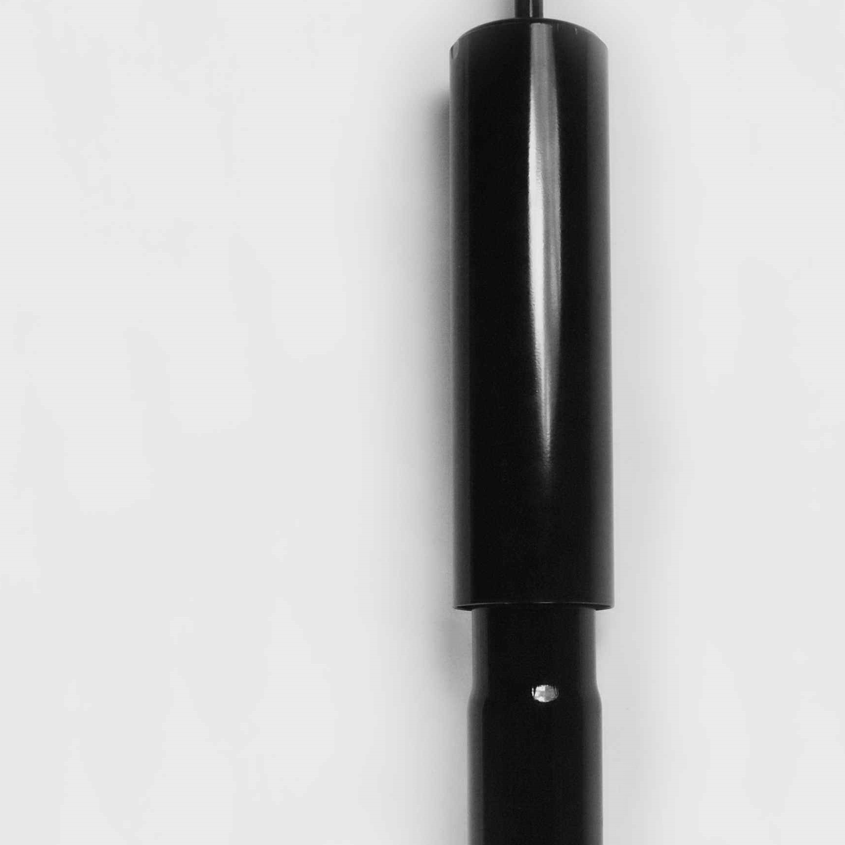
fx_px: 1740
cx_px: 530
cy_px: 644
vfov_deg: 26.9
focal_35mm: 63
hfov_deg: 27.2
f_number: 6.3
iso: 200
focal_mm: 22
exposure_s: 1/160
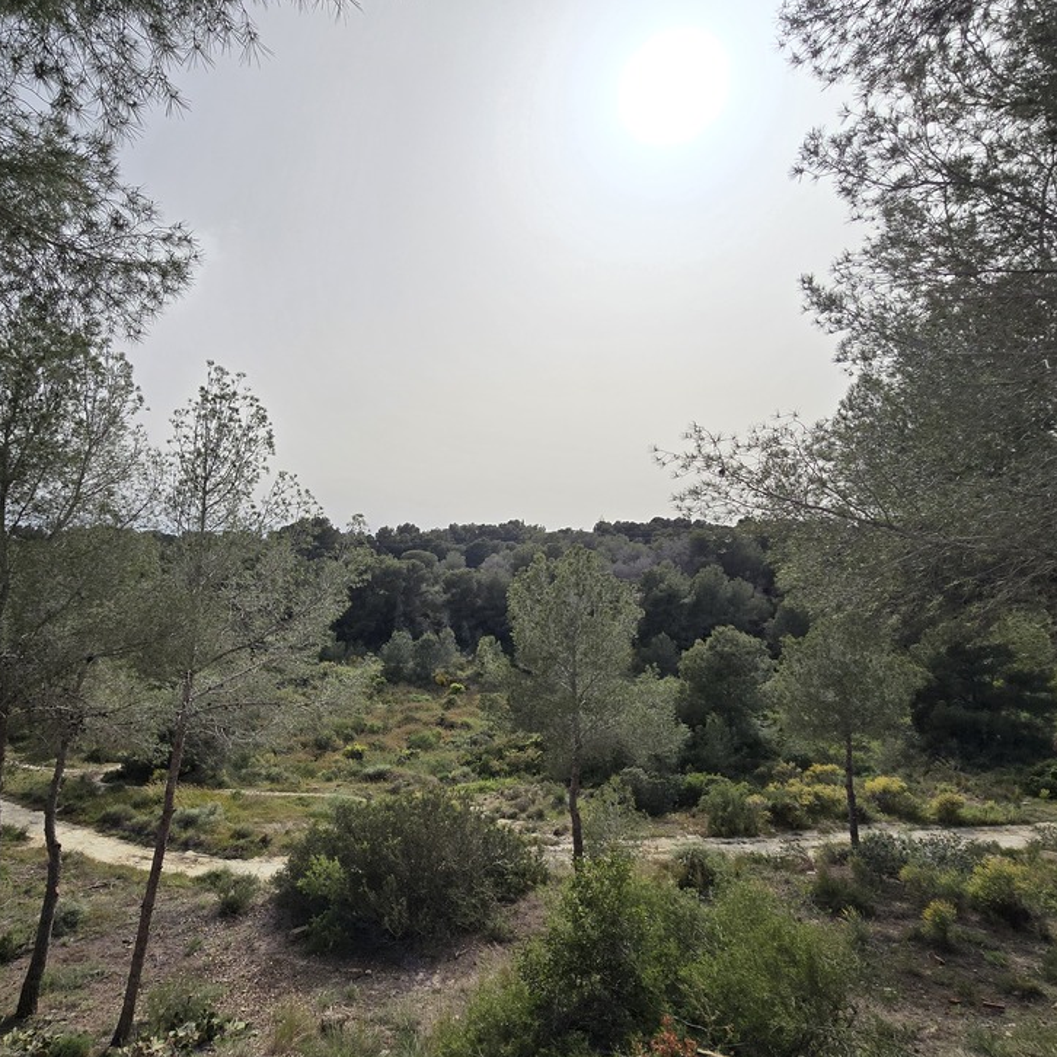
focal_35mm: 19
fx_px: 656
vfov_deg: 77.2
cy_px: 604
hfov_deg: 76.8
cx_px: 421
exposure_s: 1/5020
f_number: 2.2
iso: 50
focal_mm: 2.2
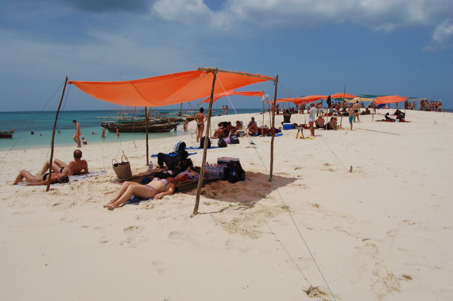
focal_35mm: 27
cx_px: 226
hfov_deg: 67.4
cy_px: 150
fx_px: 339
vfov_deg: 47.9
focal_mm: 18
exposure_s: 1/500
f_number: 11
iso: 200
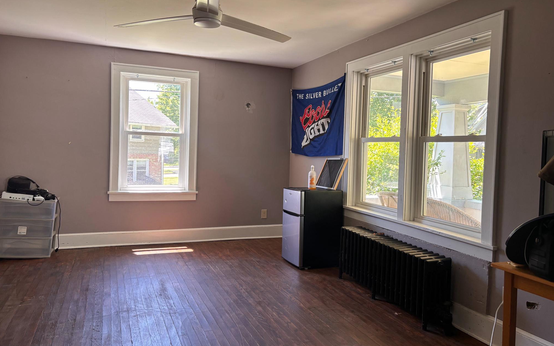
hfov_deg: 66.5
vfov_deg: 44.5
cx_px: 279
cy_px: 160
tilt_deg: -2.2
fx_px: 423
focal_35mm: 28
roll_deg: -1.9
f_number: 1.6
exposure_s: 1/121
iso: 100
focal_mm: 5.96
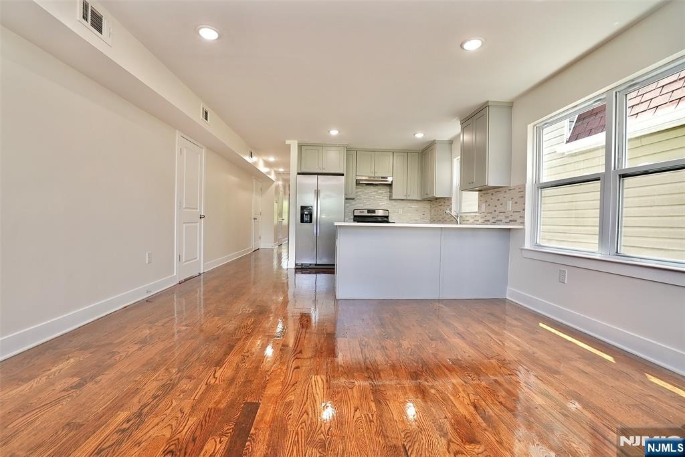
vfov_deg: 77.3
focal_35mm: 15
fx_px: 285
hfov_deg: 100.4
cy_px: 228
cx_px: 342
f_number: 5.6
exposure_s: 1/80
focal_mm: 10
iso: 640
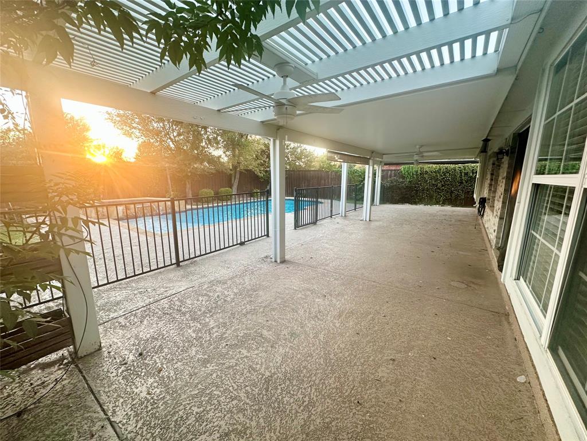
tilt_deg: -11.3
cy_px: 220
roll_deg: -0.6
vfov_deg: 85.7
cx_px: 294
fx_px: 237
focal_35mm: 14
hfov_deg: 102.1
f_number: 2.2
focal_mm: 2.22
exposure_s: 1/99
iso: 125
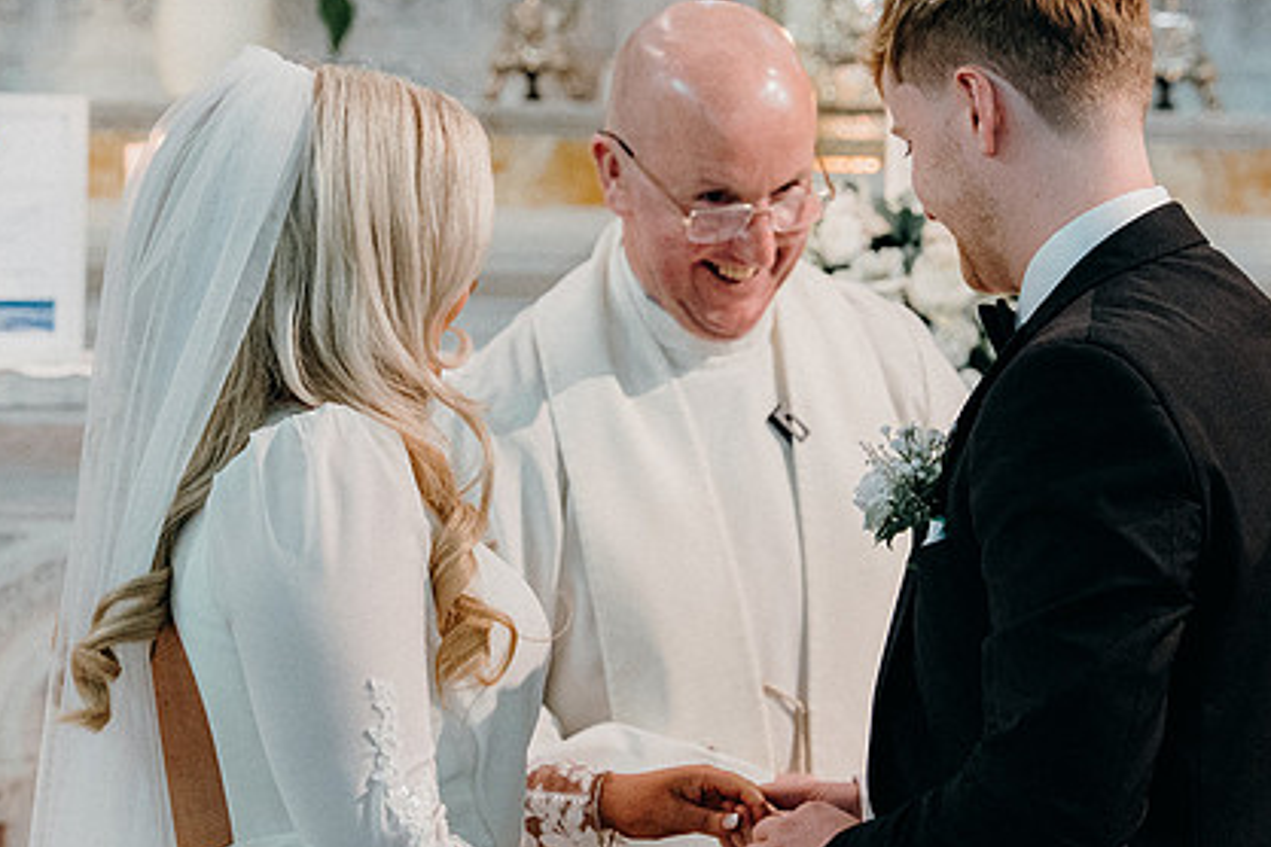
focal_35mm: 146
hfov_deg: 14.1
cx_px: 719
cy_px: 471
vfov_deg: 9.4
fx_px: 5154
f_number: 3.5
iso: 4000
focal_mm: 70
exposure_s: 1/160
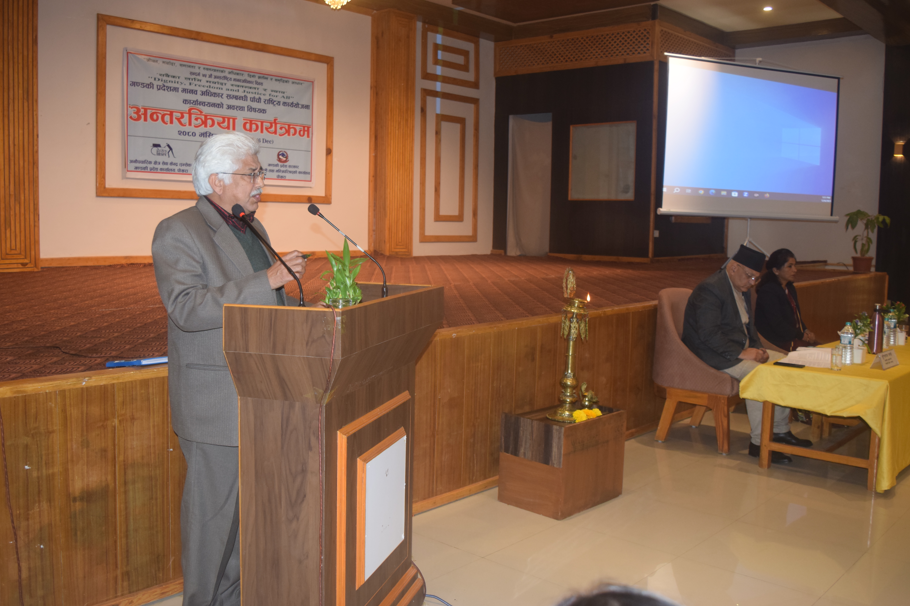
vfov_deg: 38.9
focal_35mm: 34
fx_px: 859
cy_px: 295
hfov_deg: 55.8
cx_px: 460
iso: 800
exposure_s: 1/60
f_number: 4
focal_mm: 22
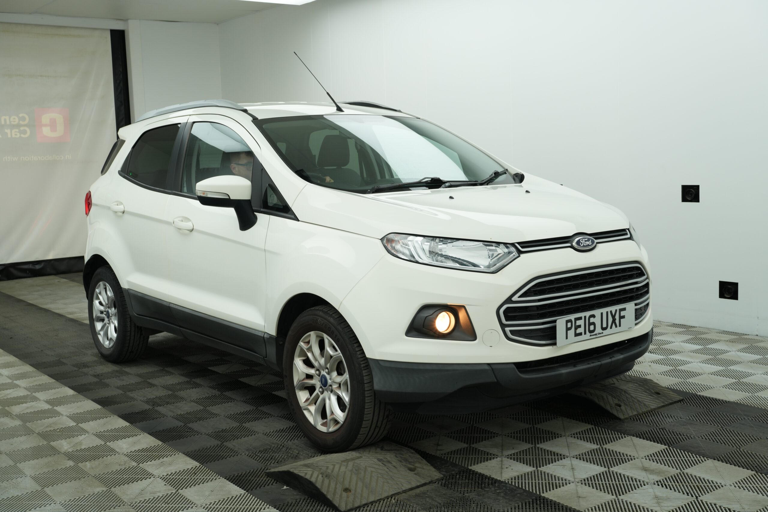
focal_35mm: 40
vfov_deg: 33.4
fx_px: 853
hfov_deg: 48.5
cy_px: 256
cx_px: 384
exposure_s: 1/20
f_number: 8
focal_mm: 40
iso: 320
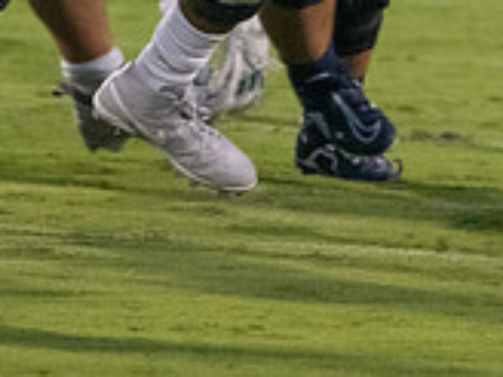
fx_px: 18716
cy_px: -126
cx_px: 353
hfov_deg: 1.5
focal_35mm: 1288
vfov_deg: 1.2
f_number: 5.6
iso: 8000
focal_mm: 276
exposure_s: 1/1000
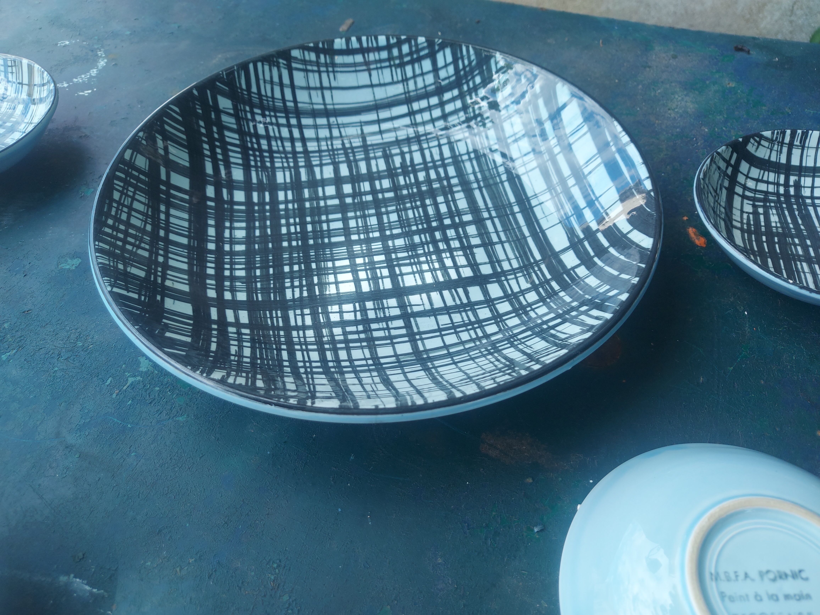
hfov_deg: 71.6
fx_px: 569
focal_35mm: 24
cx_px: 410
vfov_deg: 56.8
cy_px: 308
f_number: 1.8
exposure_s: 1/174
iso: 32
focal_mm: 5.23
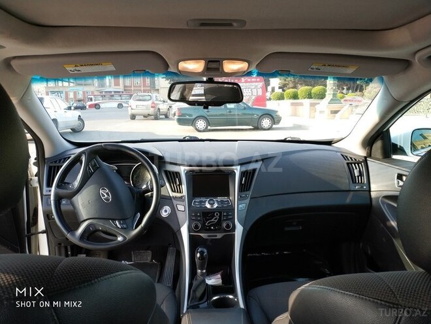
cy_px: 162
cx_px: 216
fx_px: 398
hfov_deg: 56.8
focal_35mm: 32
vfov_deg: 44.2
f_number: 2
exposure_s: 1/100
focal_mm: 4.5
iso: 118
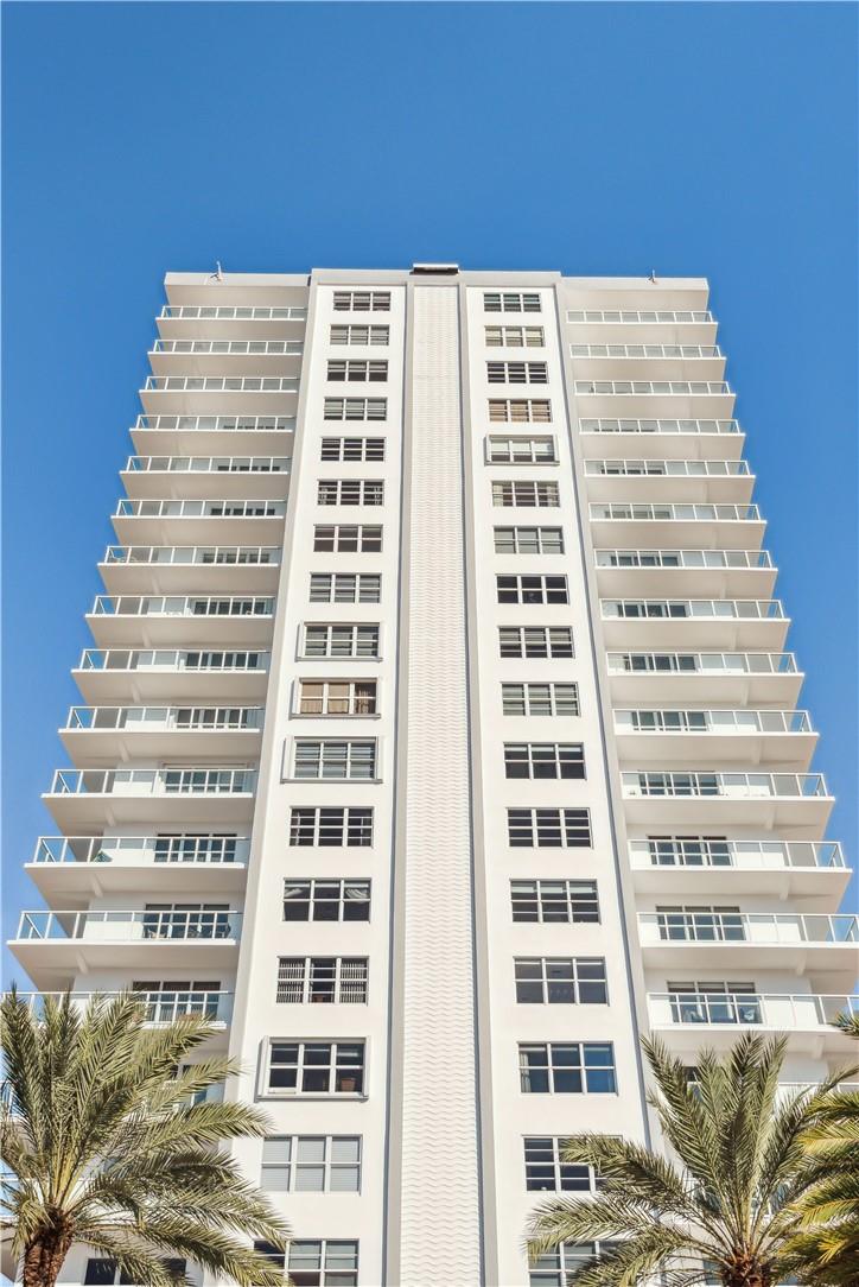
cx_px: 430
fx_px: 1108
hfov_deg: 42.4
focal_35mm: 31
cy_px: 644
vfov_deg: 60.3
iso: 250
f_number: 8
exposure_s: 1/2000
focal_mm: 31
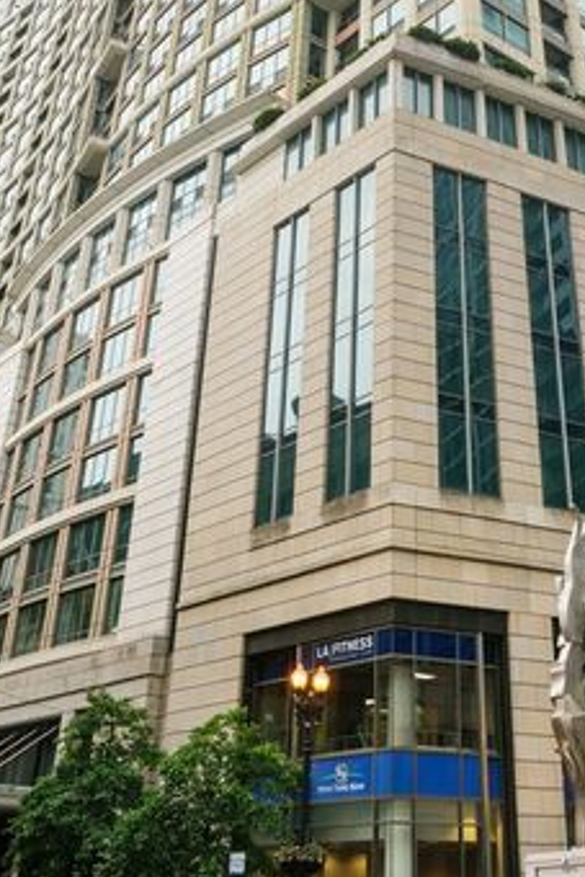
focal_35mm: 44
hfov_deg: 30.3
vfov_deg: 41.1
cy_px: 92
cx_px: 402
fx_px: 1071
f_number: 8
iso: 500
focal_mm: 20
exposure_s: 1/60
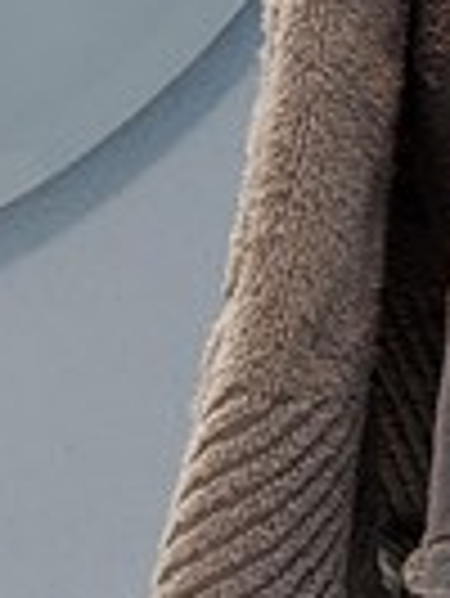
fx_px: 3236
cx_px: -598
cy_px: 49
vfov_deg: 10.5
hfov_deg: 7.5
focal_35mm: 187
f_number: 2.4
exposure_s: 1/120
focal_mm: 4.3
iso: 160
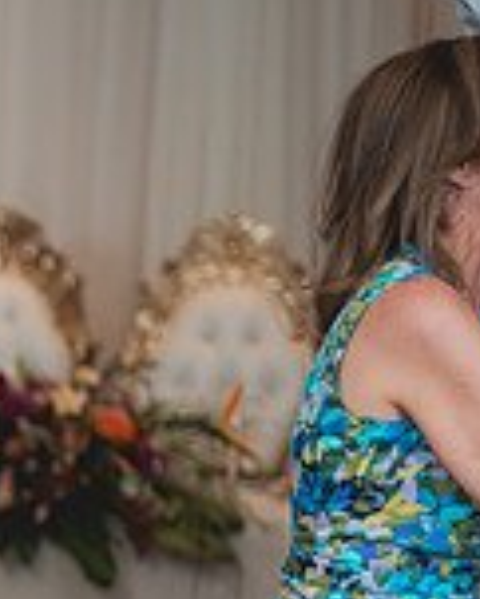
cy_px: 629
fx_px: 3193
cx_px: -488
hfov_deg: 8.2
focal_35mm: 180
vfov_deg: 10.6
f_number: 1.2
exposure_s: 1/250
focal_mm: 50
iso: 80
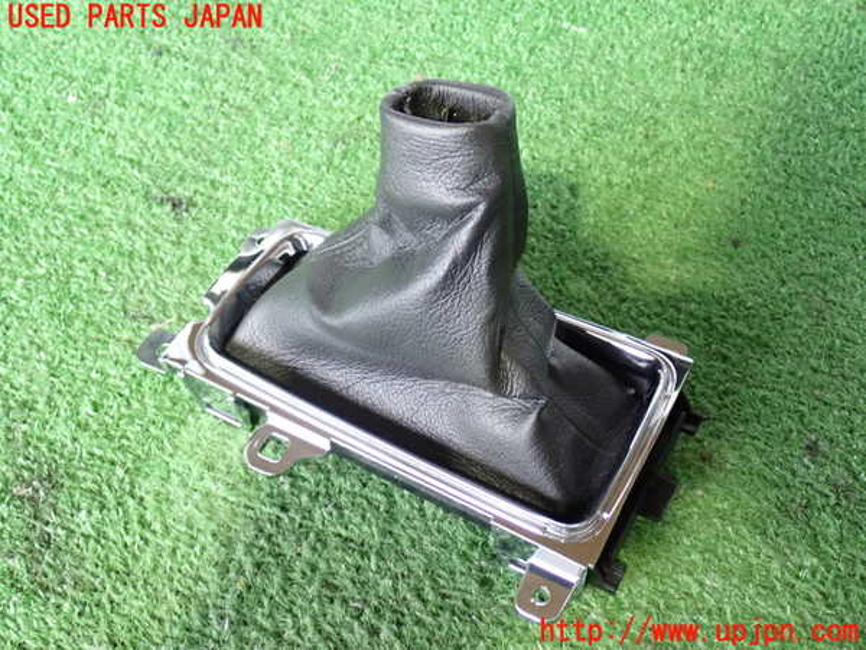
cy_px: 325
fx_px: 1101
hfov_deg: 42.9
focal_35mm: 44
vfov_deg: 32.9
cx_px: 433
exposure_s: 1/25
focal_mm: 7.84
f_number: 2.9
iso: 800
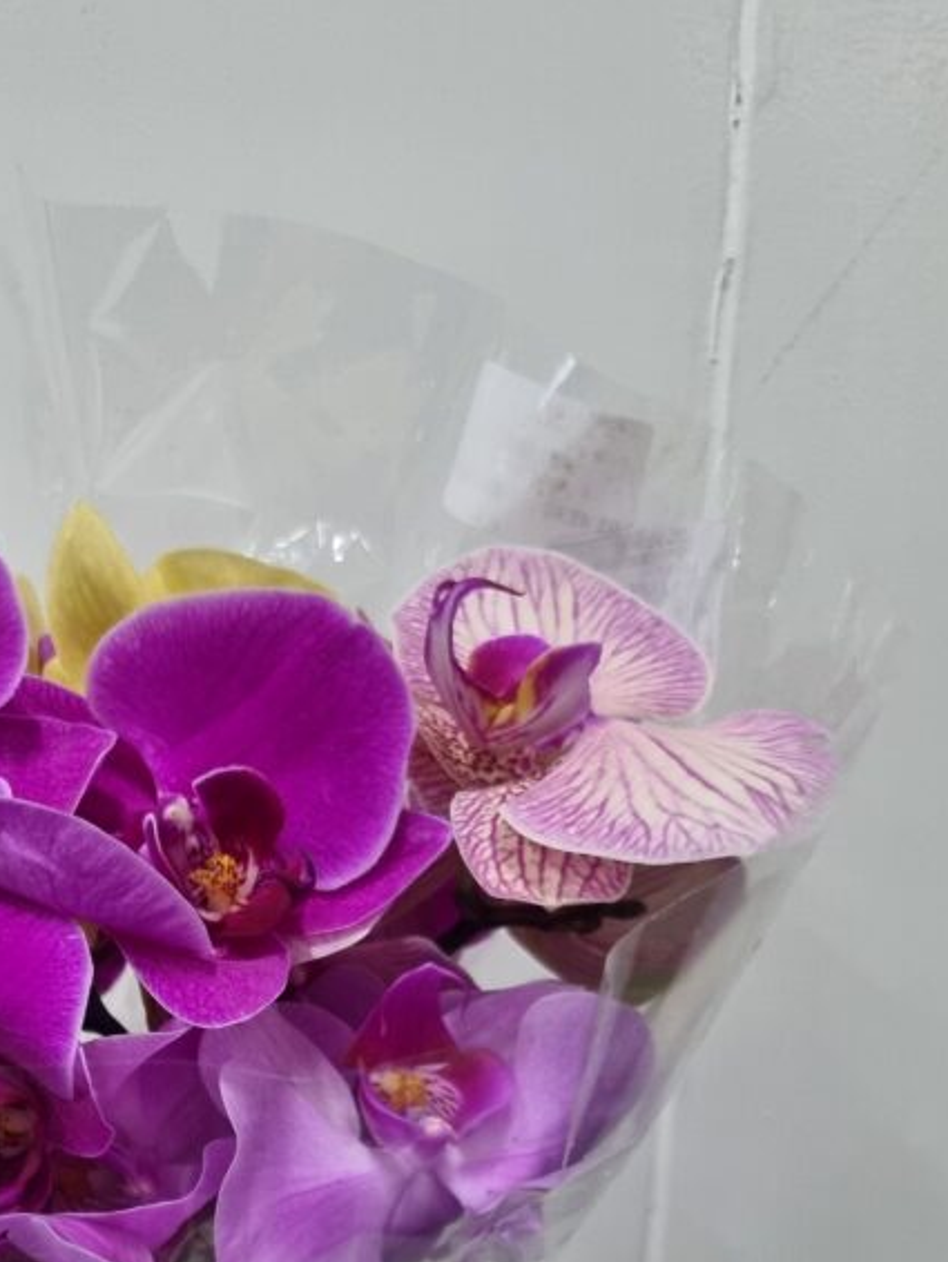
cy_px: 1101
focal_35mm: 47
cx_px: 134
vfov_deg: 38.1
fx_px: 1715
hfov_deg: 29.9
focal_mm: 5.4
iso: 320
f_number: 1.8
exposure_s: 1/120
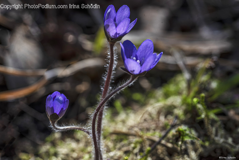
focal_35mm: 90
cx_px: 120
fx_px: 598
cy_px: 80
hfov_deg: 22.6
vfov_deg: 15.2
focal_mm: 90
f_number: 11
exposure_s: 1/40
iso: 100
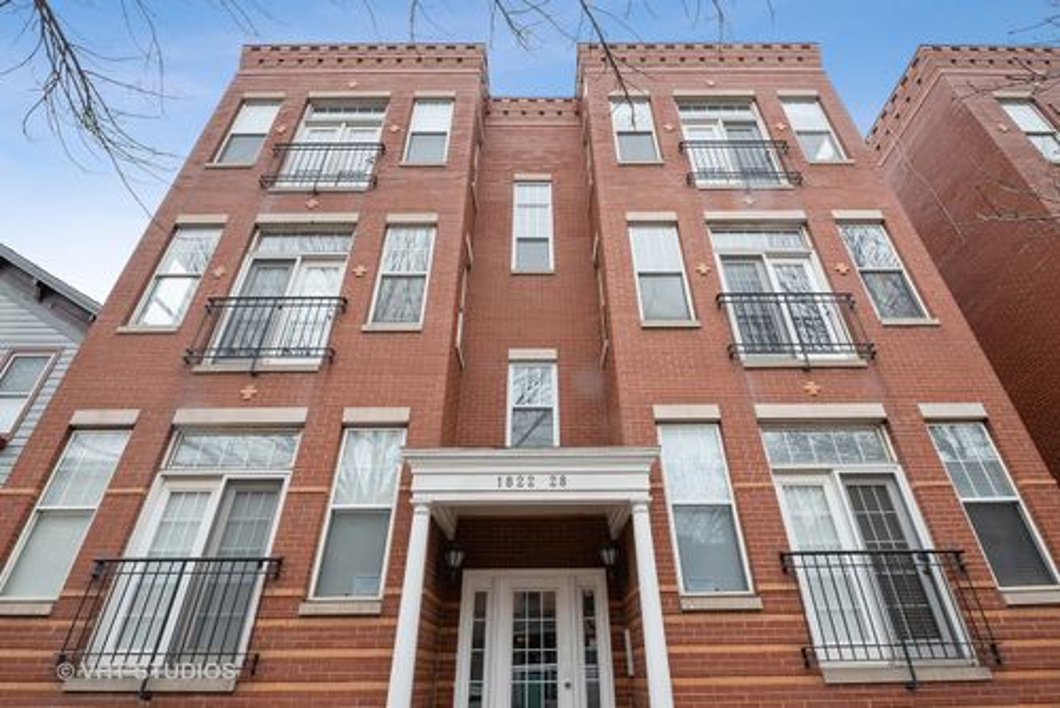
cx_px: 530
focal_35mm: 17
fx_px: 501
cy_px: 354
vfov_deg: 70.5
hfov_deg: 93.2
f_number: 8
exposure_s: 1/50
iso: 200
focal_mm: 17
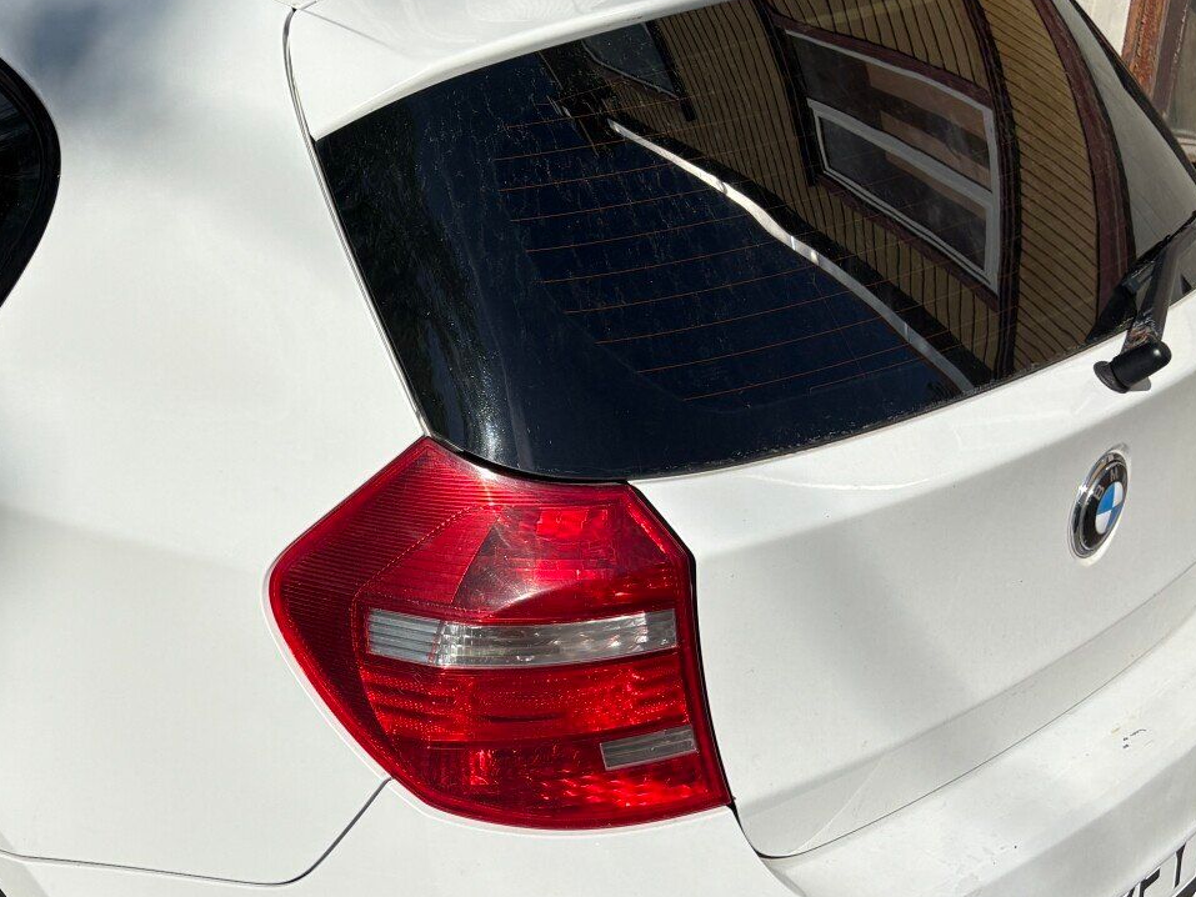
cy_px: 563
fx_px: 1831
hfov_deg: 34.4
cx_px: 151
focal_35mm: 53
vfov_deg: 27.4
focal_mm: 5.96
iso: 50
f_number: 1.6
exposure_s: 1/8850
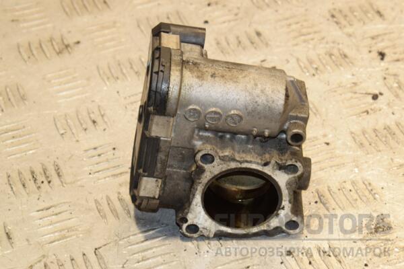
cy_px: 134
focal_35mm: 138
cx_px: 202
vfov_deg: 9.9
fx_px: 1549
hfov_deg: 14.9
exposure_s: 1/50
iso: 800
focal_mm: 92
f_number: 11
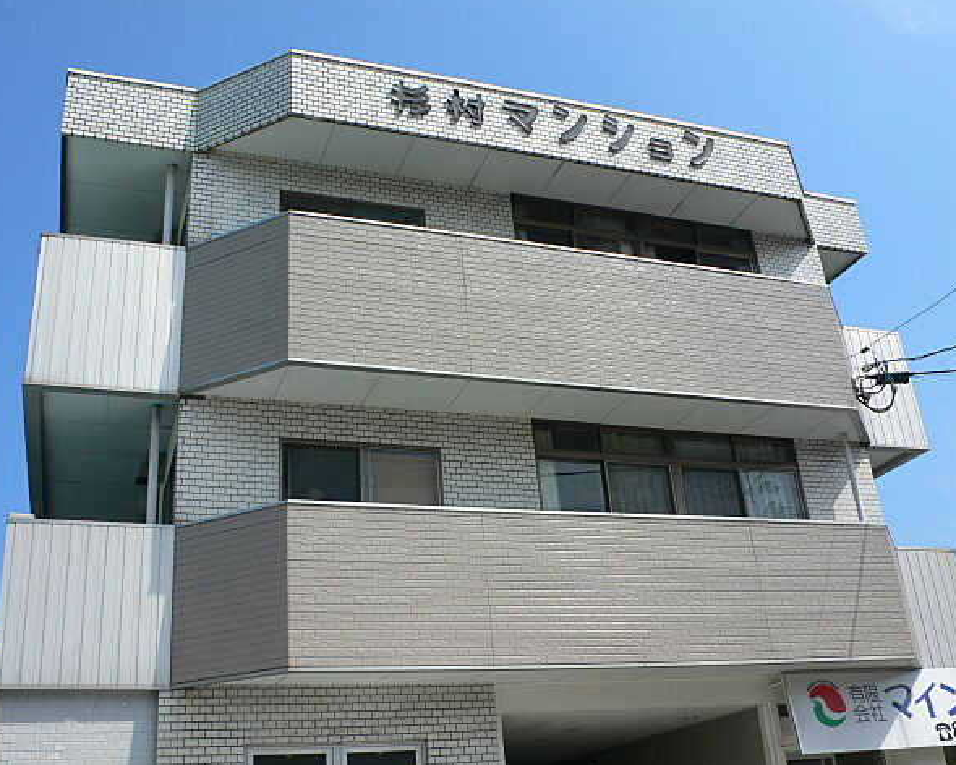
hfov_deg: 50.3
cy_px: 384
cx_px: 470
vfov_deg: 41.2
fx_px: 1019
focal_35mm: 36
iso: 80
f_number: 4.9
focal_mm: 6.3
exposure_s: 1/400
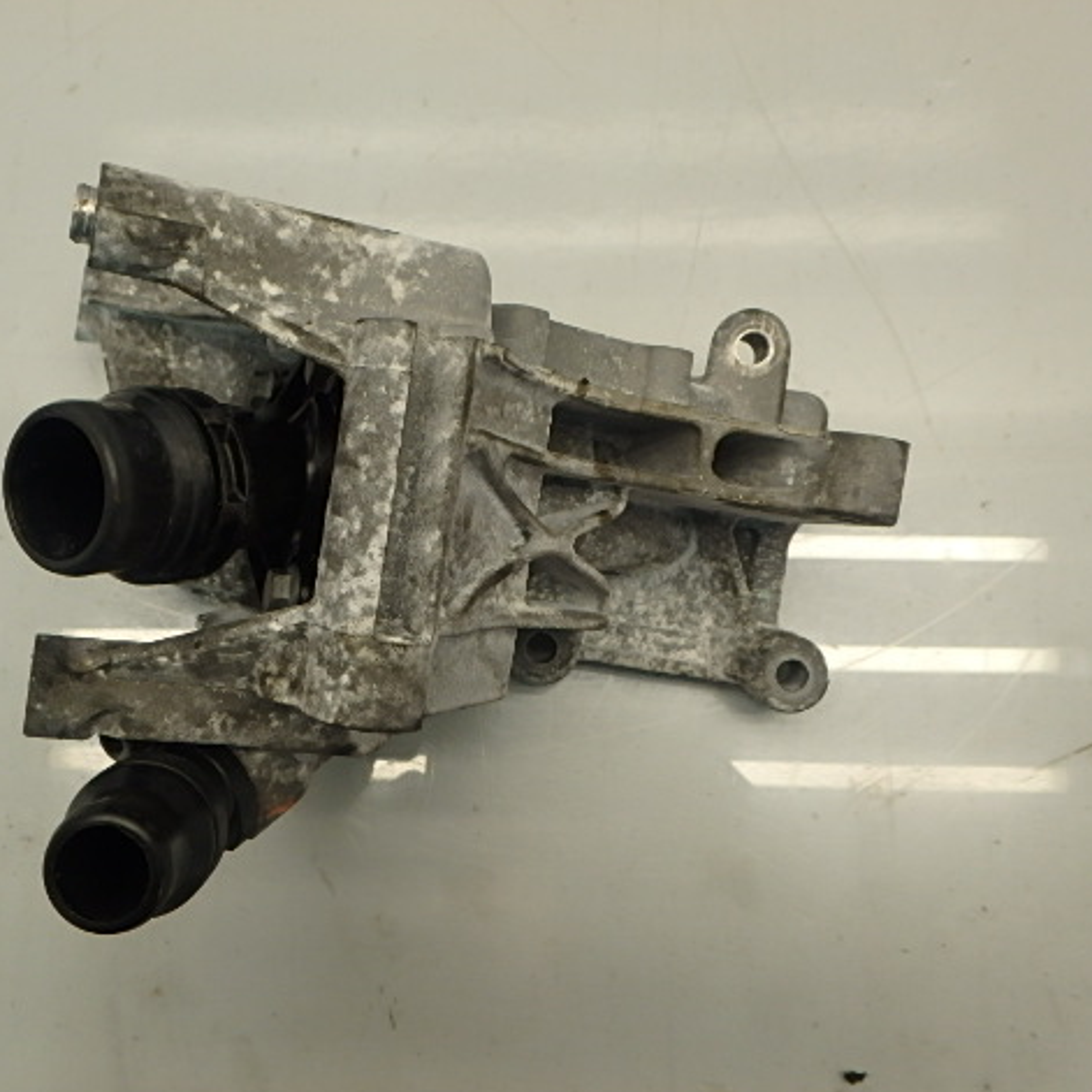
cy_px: 552
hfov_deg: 53.5
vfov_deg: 54.0
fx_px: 1071
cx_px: 417
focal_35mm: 30
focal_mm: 4.5
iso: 200
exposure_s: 1/60
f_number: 4.1
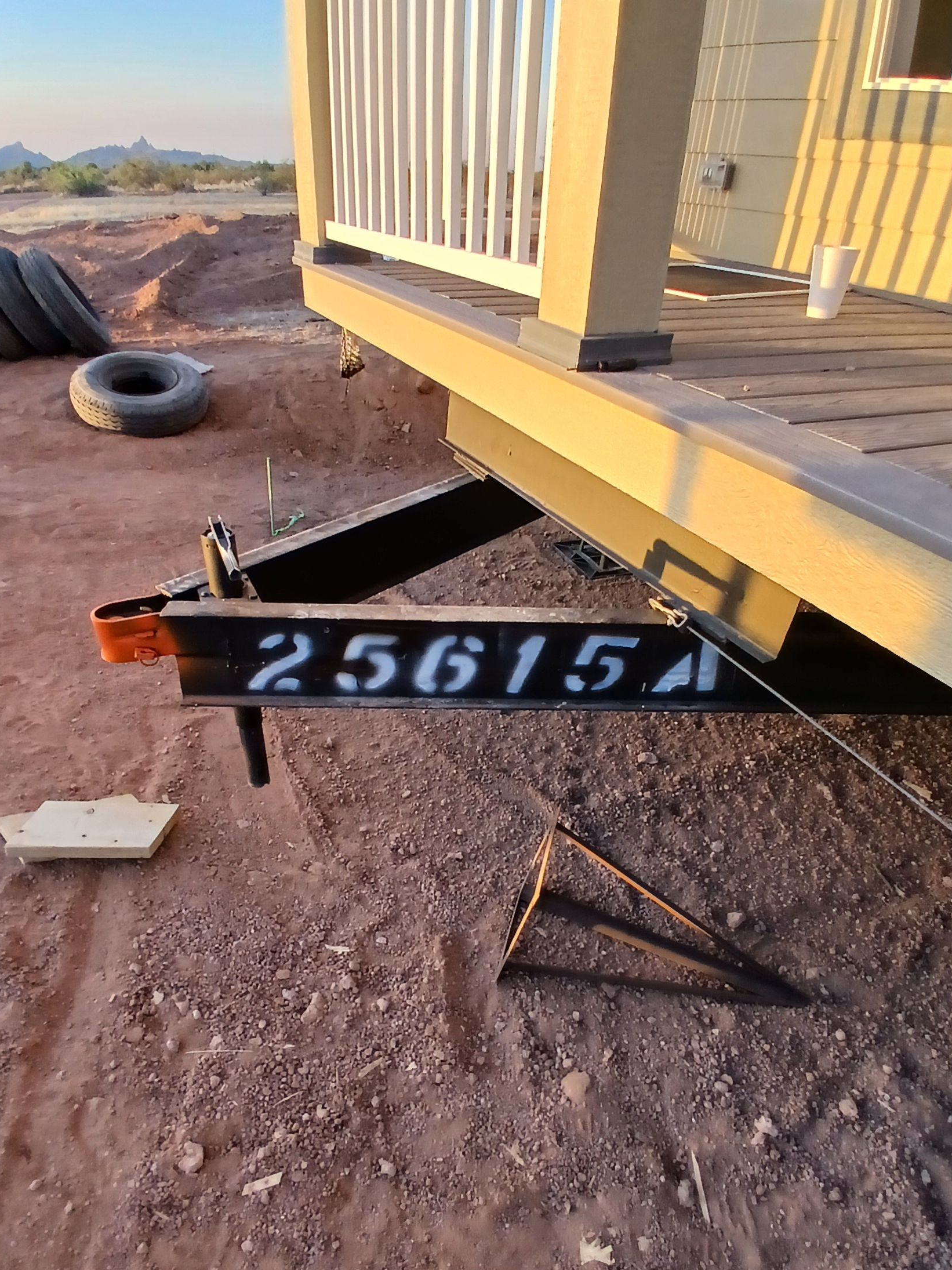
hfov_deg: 65.9
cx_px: 456
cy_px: 691
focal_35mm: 20
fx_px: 734
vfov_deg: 81.6
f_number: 2.2
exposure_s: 1/131
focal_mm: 1.4
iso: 50
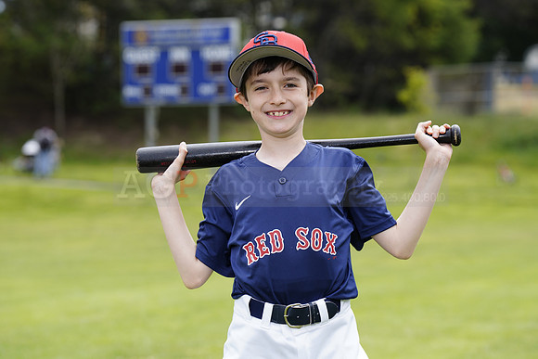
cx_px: 269
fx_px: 2362
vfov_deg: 8.7
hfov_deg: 13.0
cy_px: 180
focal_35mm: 158
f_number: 6.3
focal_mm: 158
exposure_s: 1/250
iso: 100
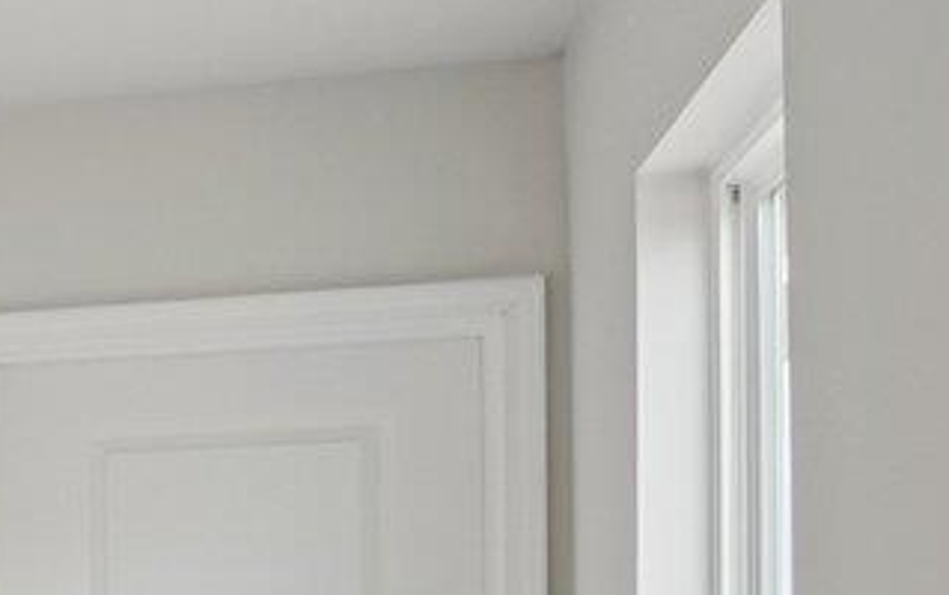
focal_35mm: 98
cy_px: 897
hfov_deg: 14.1
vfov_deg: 12.7
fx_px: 2537
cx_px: -1371
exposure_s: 1/30
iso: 320
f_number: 8
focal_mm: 10
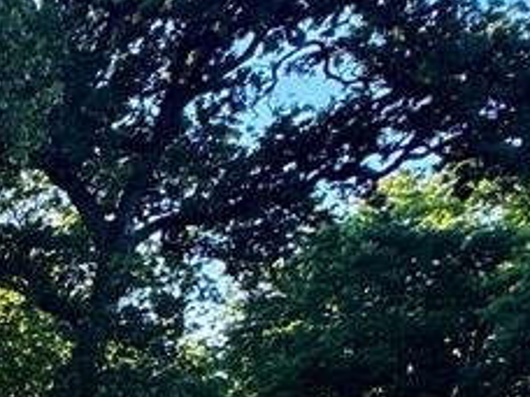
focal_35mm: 63
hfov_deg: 18.4
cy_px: 794
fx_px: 965
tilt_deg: -13.0
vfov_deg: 17.1
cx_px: -560
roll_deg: +0.1
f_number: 2.2
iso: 40
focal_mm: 2.22
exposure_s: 1/392
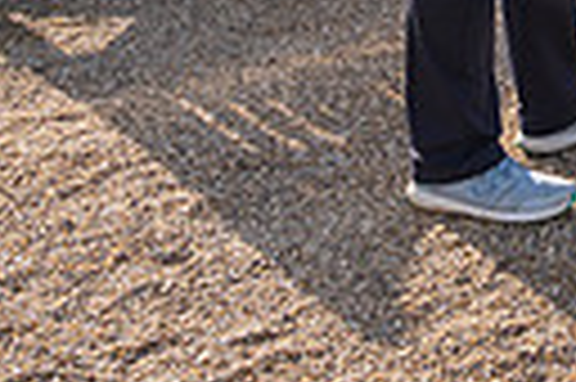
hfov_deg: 15.5
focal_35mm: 113
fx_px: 1806
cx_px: 1044
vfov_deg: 10.8
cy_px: -436
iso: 125
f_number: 7.1
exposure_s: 1/100
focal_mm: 25
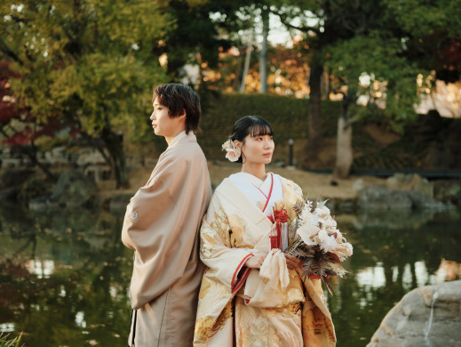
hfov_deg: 25.3
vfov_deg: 19.2
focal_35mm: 77
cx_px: 257
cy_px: 174
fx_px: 1026
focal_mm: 63
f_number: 2.8
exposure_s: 1/250
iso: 640
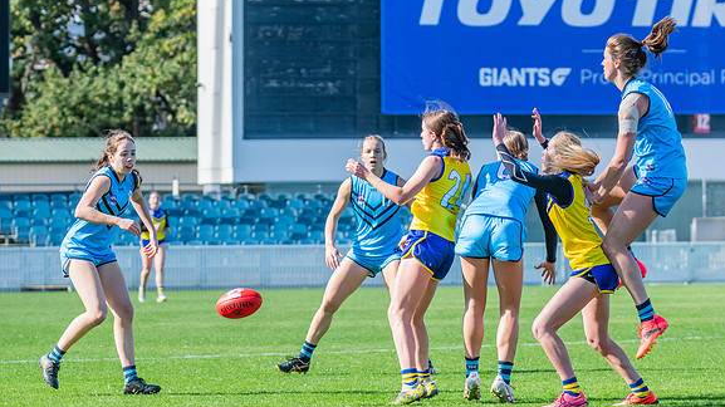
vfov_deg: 4.5
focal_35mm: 272
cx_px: 478
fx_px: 5227
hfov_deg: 7.9
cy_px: 193
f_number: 6.3
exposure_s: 1/1250
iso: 800
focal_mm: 170
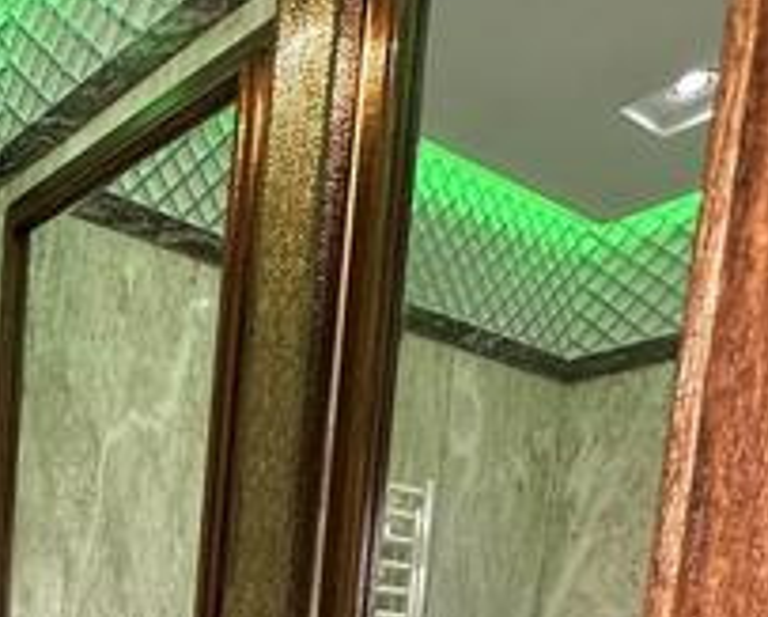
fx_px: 979
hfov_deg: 36.6
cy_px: 825
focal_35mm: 43
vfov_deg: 28.1
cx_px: -64
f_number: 2.2
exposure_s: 1/108
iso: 200
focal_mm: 2.22
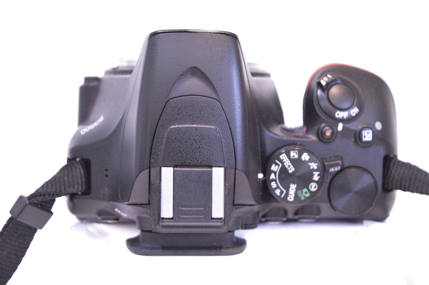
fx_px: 929
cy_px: 142
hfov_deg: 26.0
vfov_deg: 17.5
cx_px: 214
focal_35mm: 78
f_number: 5.6
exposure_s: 1/13
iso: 3200
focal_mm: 52
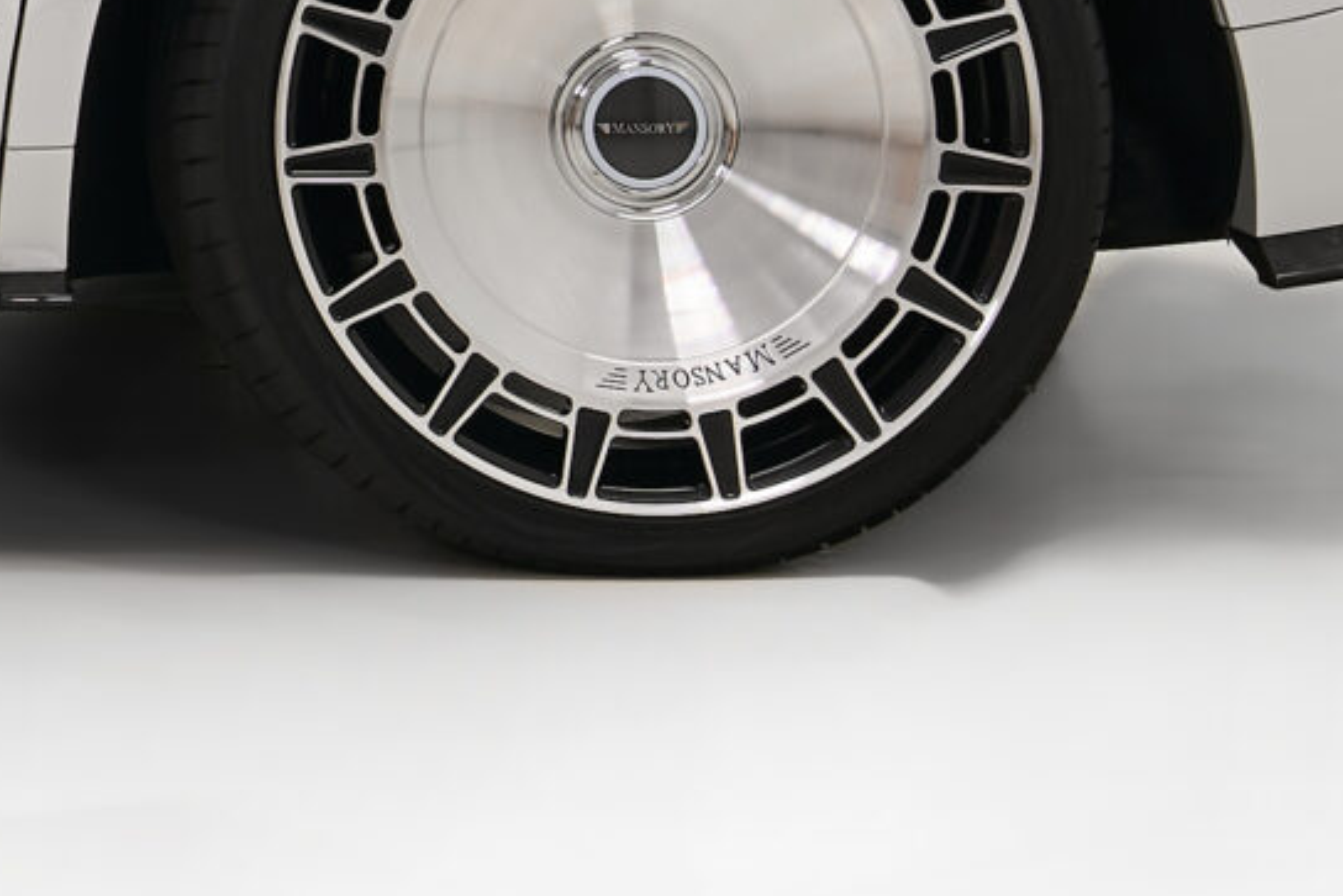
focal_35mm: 174
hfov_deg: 11.0
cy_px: -520
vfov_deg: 7.7
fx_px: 6492
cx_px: -1104
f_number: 9
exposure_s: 1/6
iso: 125
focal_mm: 37
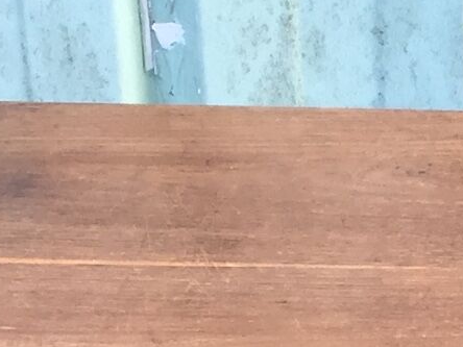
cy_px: 815
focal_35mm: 213
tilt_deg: -33.3
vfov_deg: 6.6
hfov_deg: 9.1
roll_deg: -1.2
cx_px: 676
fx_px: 2849
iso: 40
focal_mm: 4.15
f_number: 2.2
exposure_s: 1/100
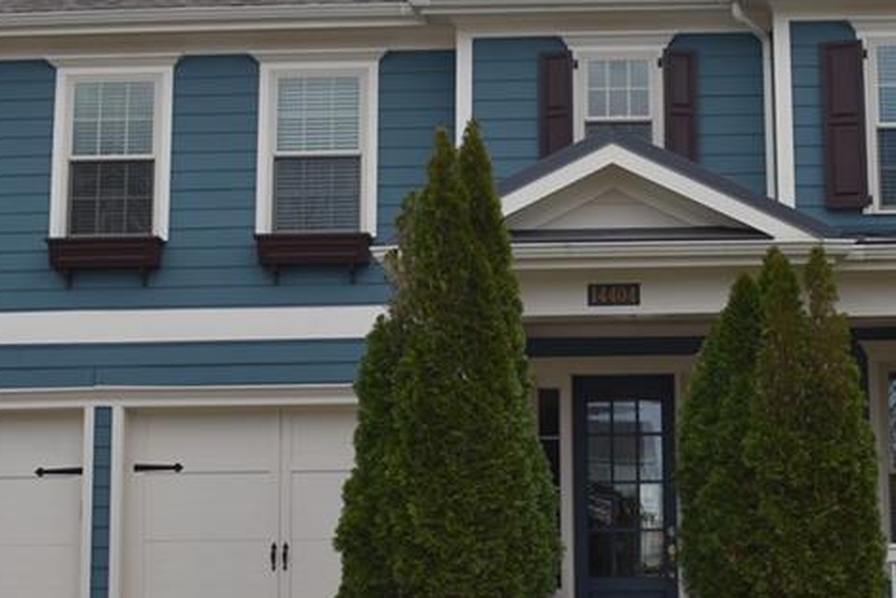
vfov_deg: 18.9
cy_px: 296
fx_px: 1792
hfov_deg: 27.9
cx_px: 598
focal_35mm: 72
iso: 100
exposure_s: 1/250
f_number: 7.1
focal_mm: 22
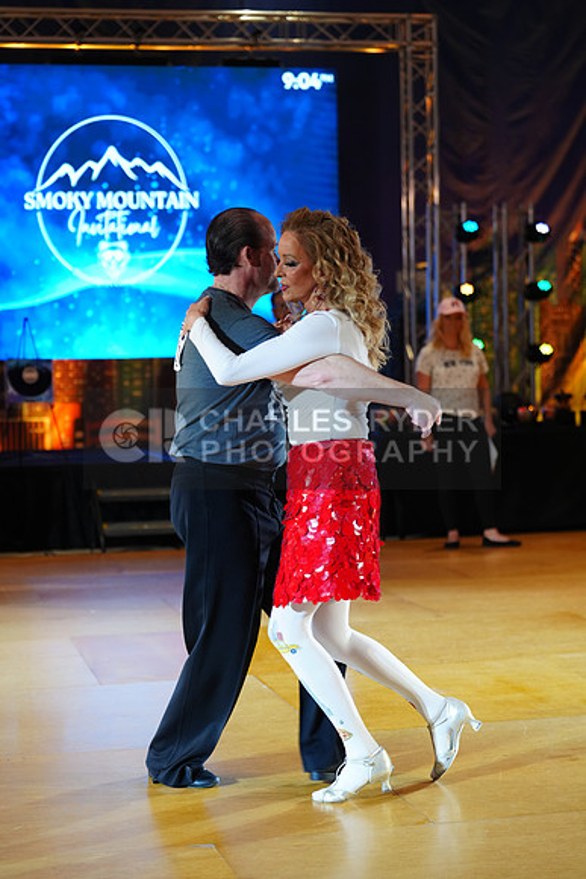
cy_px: 440
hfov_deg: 19.5
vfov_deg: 28.8
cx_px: 293
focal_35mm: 70
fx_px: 1708
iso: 800
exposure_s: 1/160
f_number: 2.8
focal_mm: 70
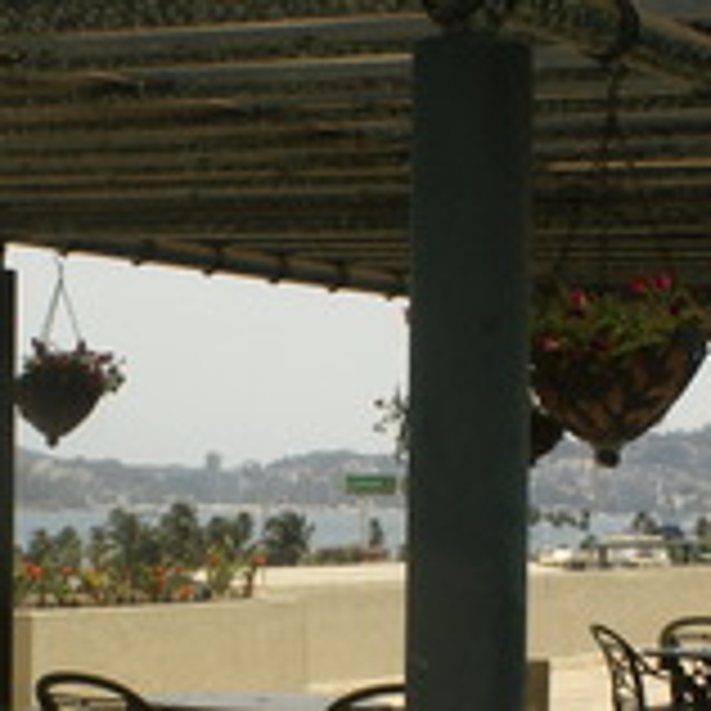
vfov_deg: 14.9
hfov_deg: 15.0
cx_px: 176
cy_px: 567
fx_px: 2696
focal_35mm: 116
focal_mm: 20
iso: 200
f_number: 9
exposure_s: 1/160
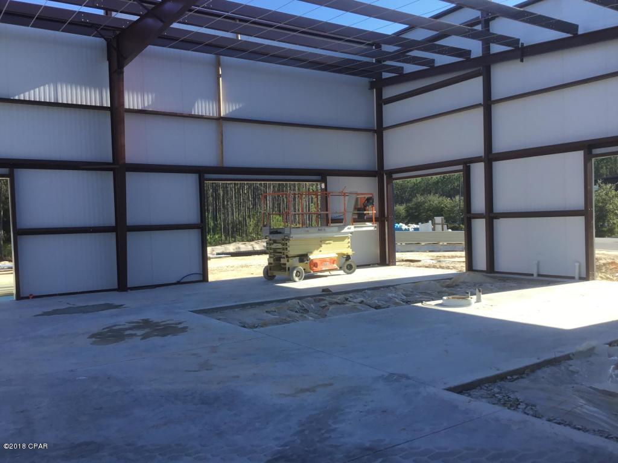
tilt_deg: -1.6
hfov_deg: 58.4
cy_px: 232
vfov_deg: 45.4
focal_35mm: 31
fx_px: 553
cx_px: 309
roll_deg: +1.9
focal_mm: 3.3
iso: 25
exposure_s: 1/431
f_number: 2.4
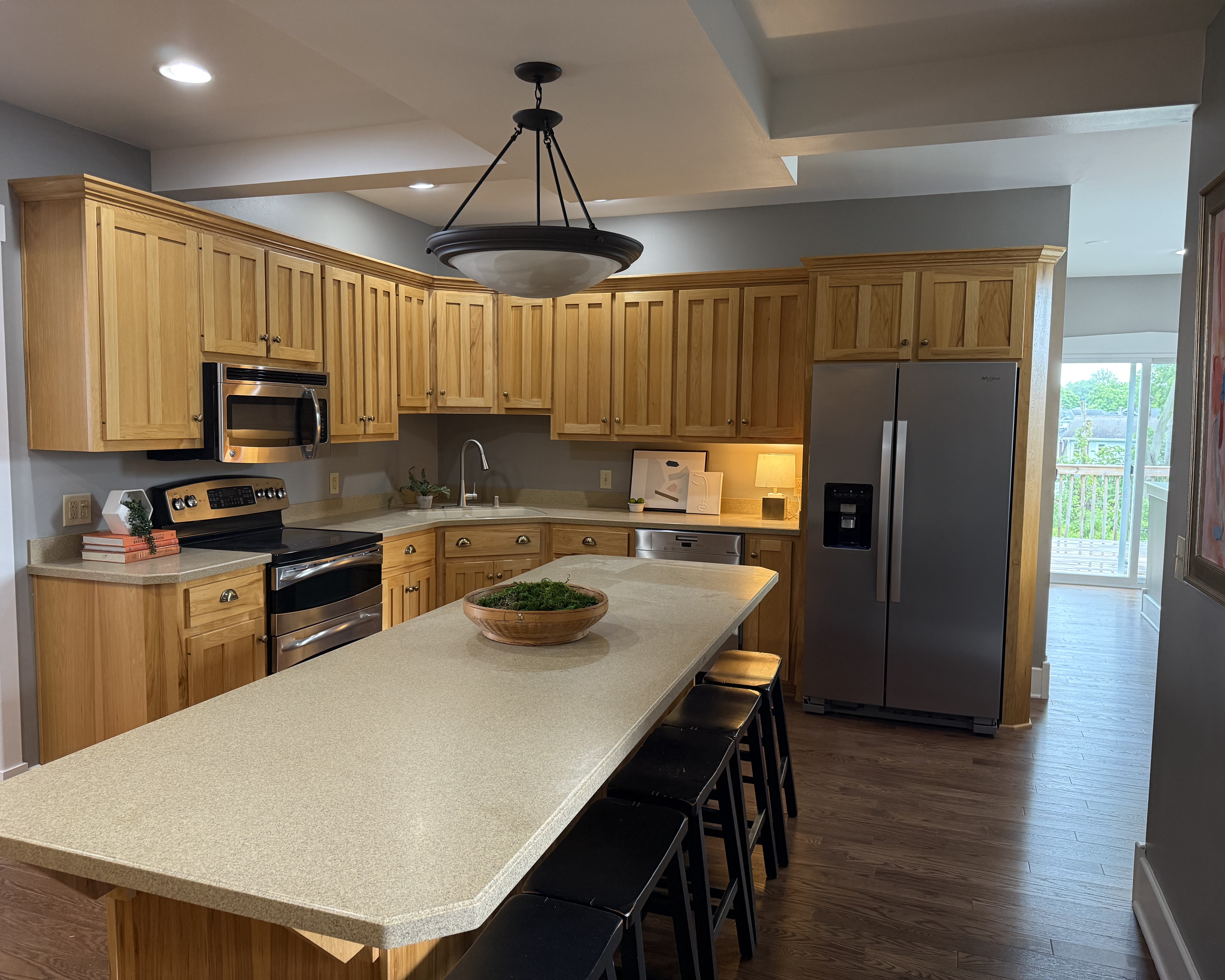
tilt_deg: -3.6
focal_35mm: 25
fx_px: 906
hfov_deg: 68.1
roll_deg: -1.3
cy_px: 490
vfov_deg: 56.8
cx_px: 594
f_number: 1.78
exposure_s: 1/60
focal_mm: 6.76
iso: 250
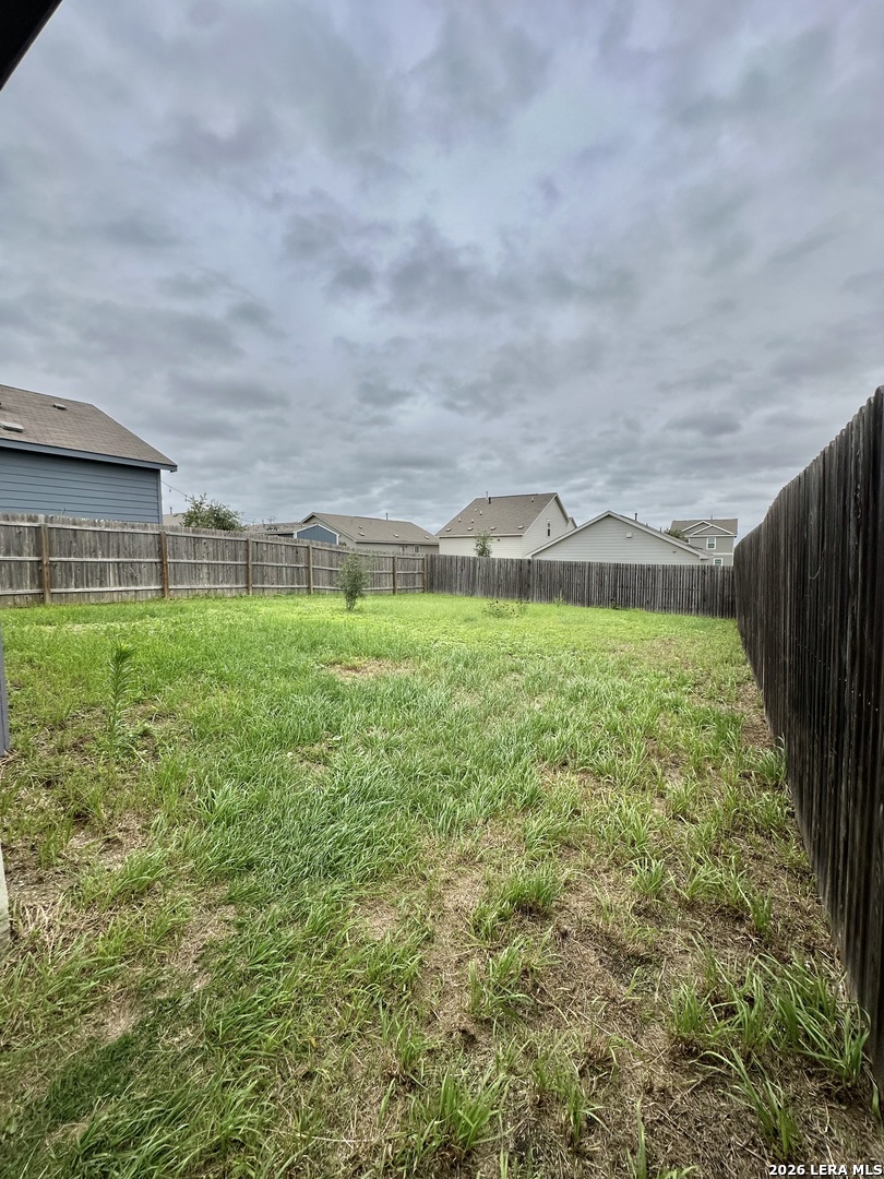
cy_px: 590
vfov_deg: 102.1
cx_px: 442
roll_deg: -0.9
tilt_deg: -3.5
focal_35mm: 14
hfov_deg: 85.7
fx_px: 477
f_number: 2.2
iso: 50
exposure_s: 1/1233
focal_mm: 2.22
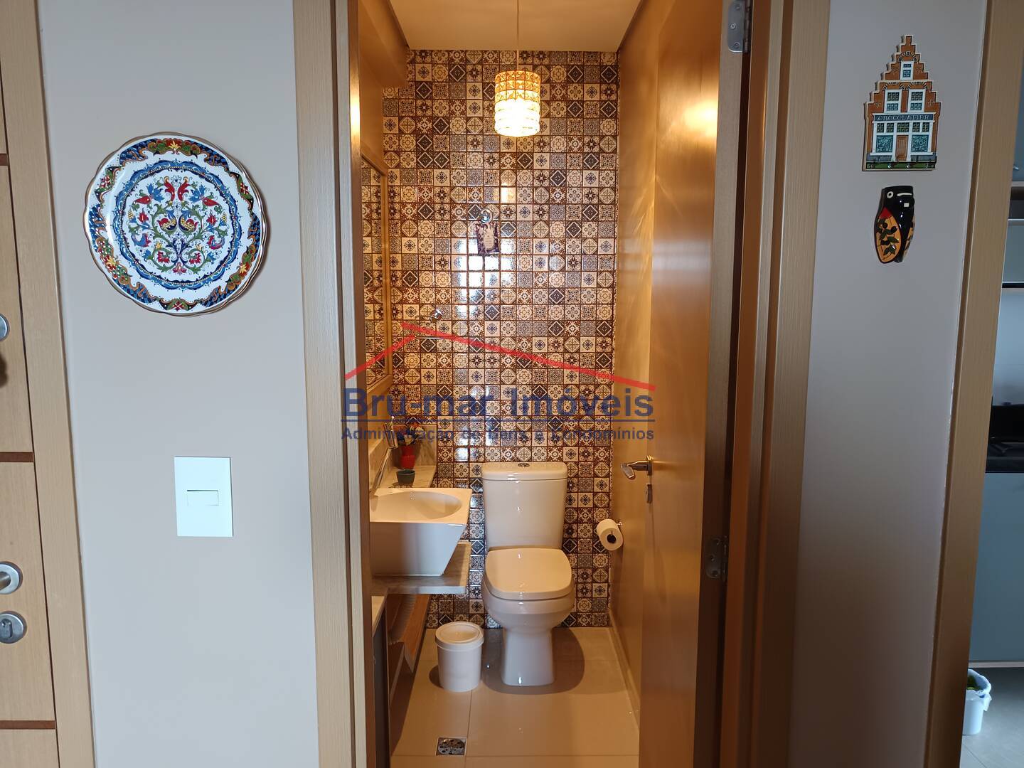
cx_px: 512
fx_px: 710
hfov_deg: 71.6
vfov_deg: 56.8
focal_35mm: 24
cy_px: 384
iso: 865
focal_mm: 5.31
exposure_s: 1/30
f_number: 1.7
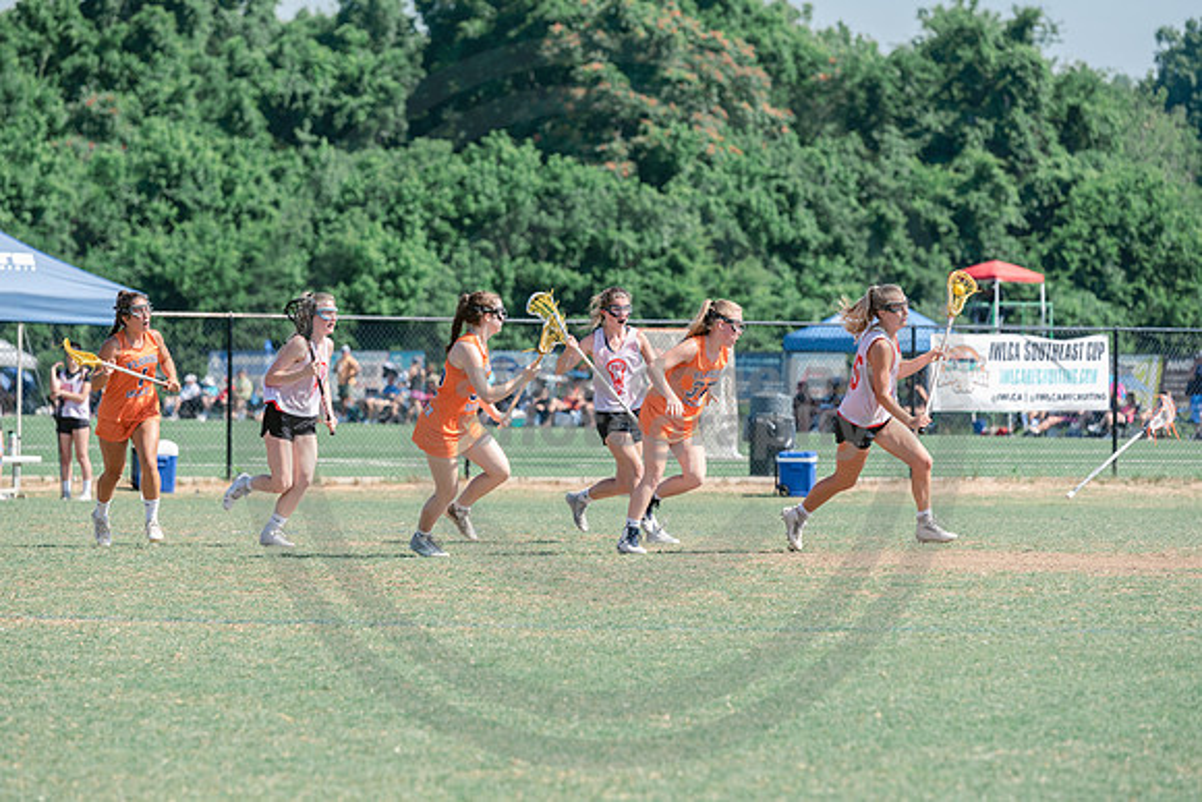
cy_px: 401
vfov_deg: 6.4
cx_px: 566
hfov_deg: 9.6
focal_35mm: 215
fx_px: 7169
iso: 400
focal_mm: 200
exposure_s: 1/1600
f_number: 5
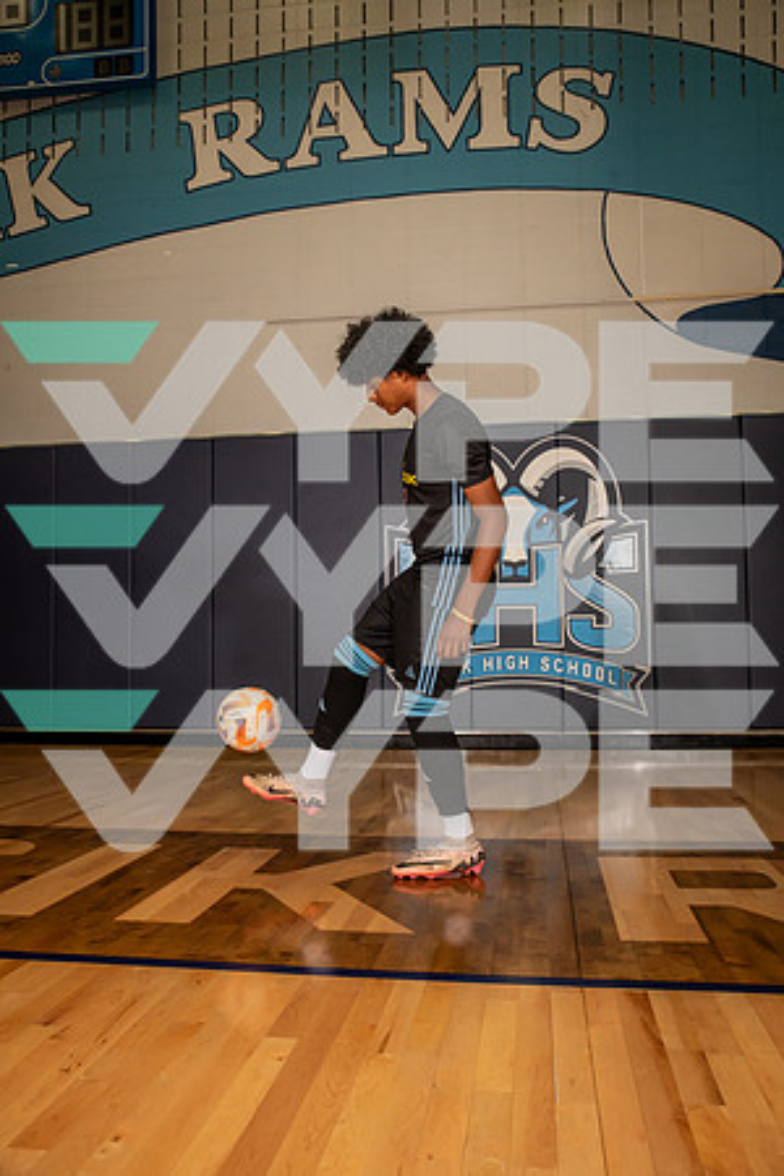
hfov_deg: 43.6
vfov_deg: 61.9
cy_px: 588
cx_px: 392
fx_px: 980
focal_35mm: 30
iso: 800
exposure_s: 1/400
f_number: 6.3
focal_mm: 30
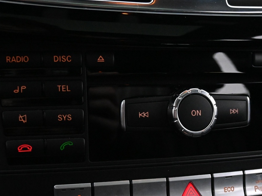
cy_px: 123
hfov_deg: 32.5
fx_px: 446
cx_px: 164
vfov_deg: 24.7
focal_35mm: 59
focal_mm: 22
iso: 6400
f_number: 4
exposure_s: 1/40
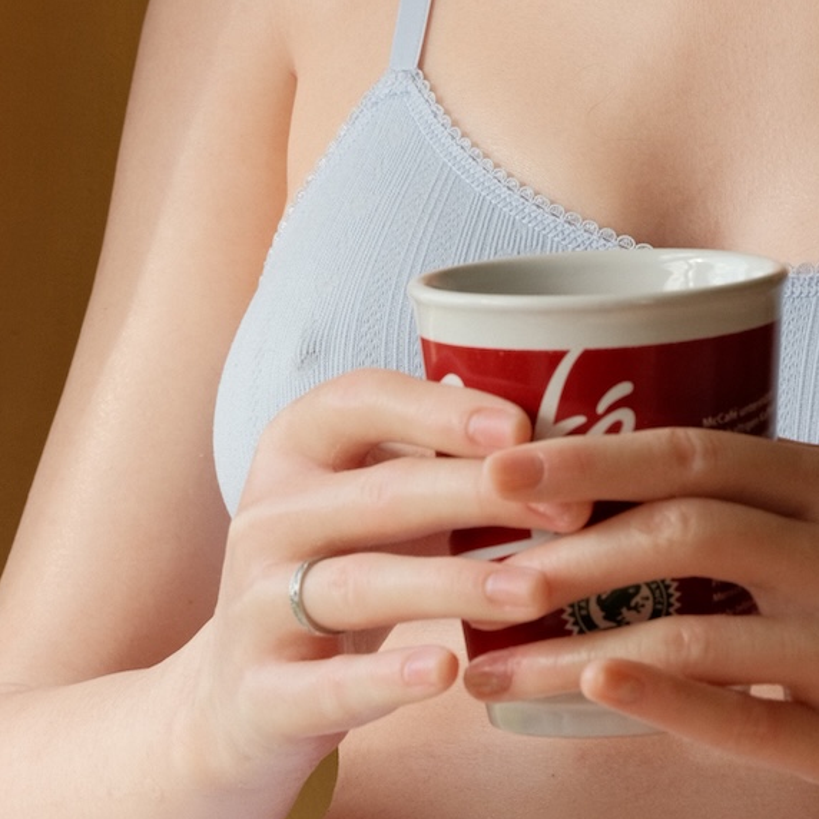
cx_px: 630
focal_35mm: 258
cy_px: -70
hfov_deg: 6.8
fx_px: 6906
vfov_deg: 6.8
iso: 640
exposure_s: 1/85
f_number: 11
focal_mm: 110
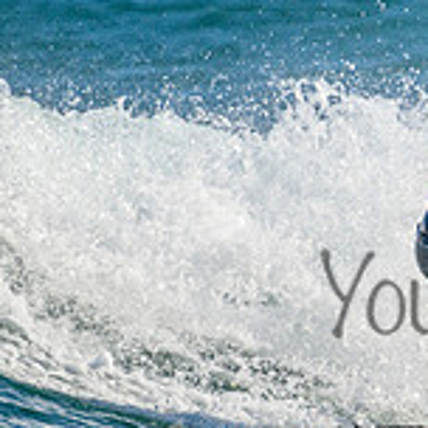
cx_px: 611
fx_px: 36384
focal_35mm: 2601
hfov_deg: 0.7
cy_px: 269
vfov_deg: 0.7
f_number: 11
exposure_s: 1/2000
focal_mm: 800
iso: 560
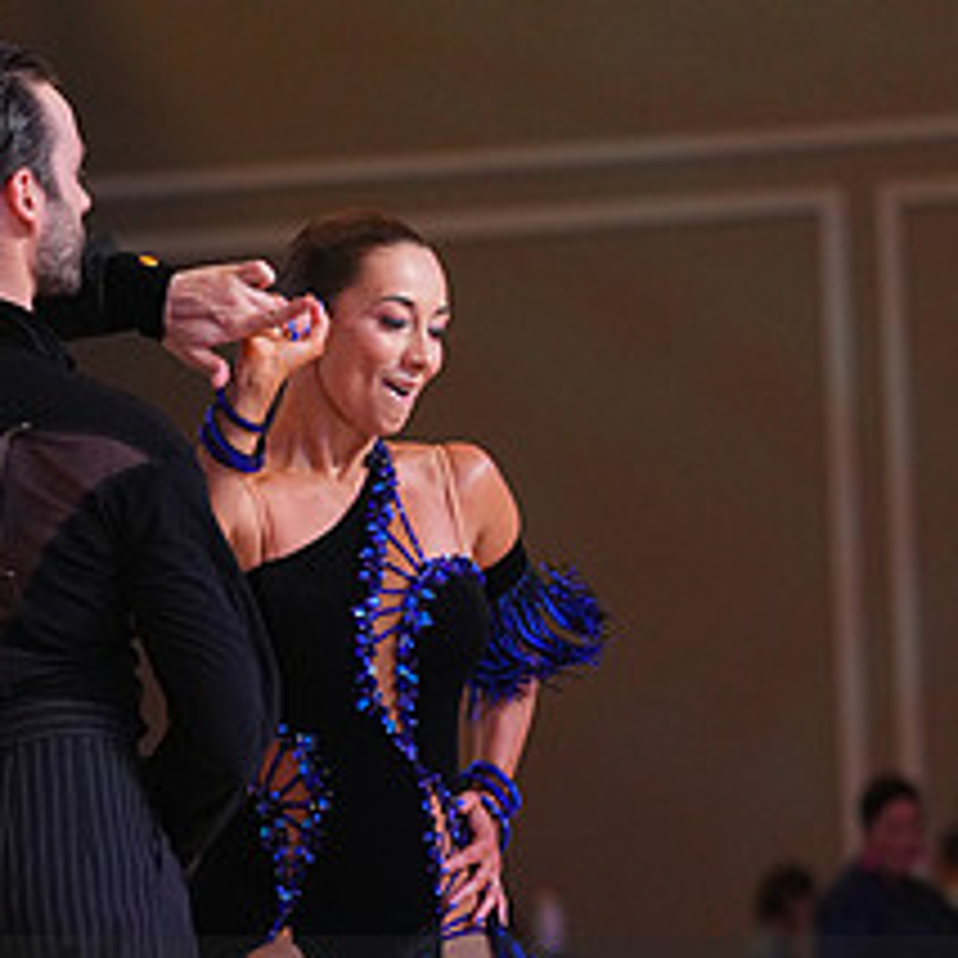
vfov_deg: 4.3
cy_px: 1088
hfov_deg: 4.3
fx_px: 12618
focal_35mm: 403
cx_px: 389
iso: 2500
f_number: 4
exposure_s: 1/400
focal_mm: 174
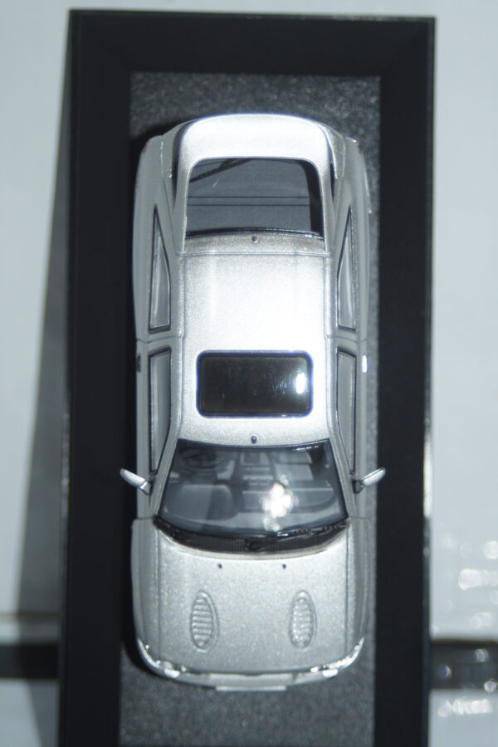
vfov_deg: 19.5
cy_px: 374
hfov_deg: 13.0
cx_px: 249
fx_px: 2179
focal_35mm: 105
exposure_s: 1/60
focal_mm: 70
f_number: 5.6
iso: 200
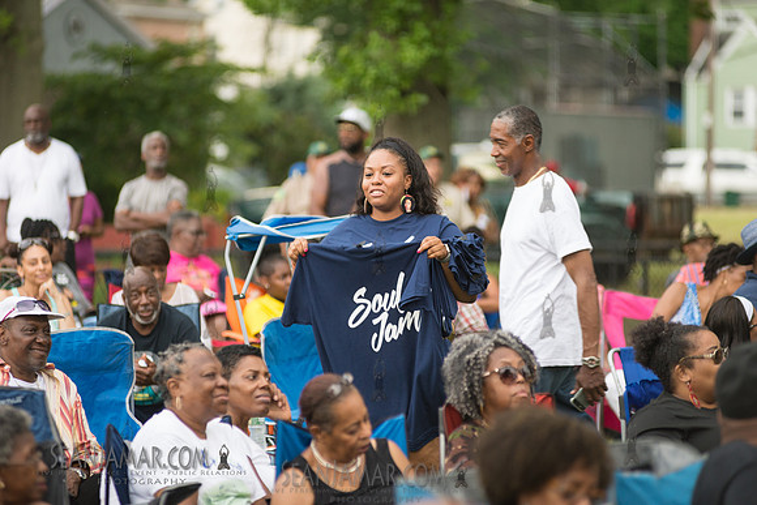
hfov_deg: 10.3
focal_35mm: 200
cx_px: 378
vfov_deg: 6.9
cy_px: 252
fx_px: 4206
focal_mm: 200
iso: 1000
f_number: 4
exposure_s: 1/160
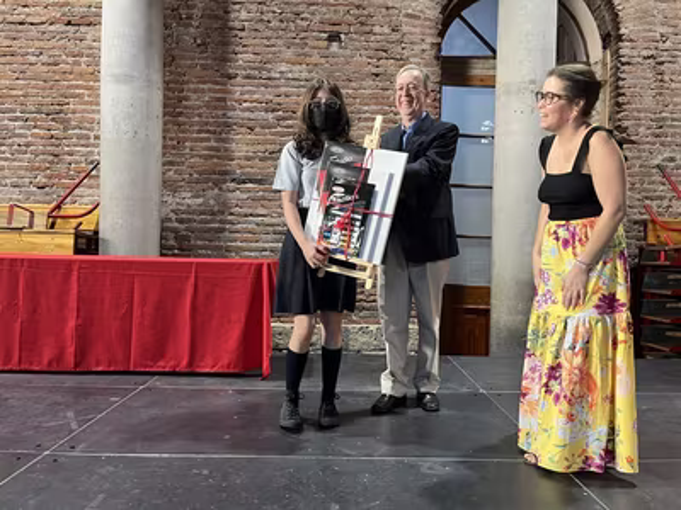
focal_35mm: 26
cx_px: 340
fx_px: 511
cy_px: 255
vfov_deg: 53.1
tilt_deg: -1.9
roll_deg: -2.5
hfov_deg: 67.3
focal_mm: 5.1
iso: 200
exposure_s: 1/60
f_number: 1.6
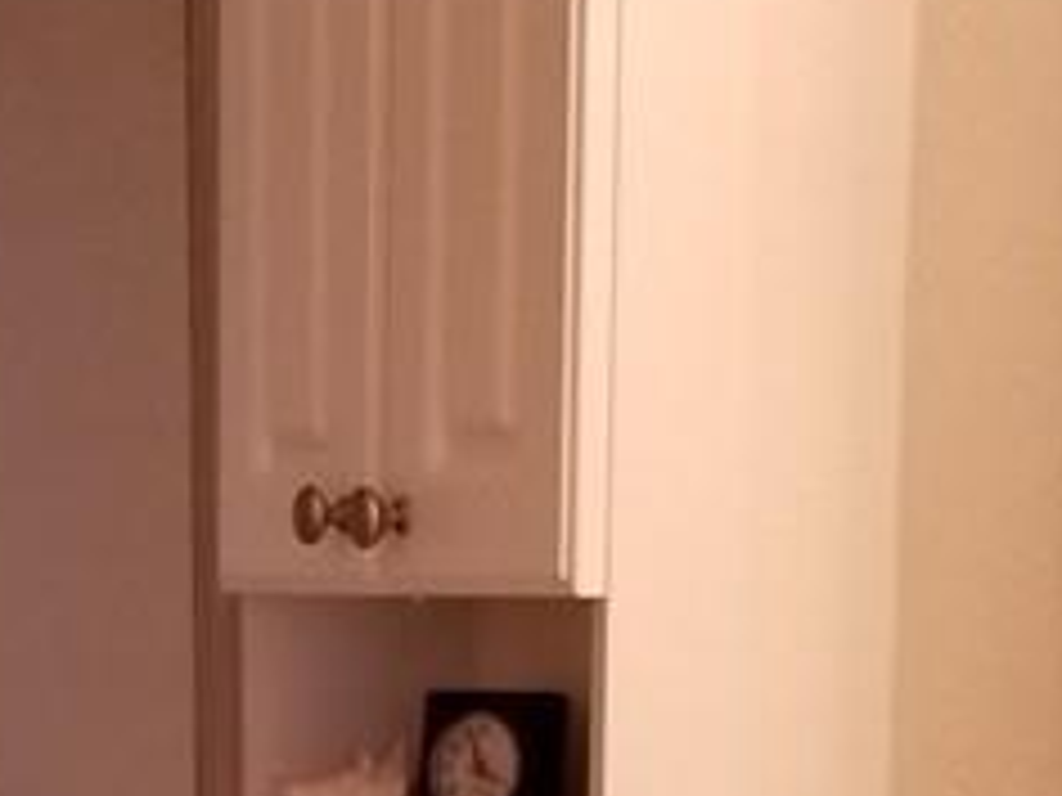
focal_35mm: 176
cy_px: 1552
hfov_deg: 11.2
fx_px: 5400
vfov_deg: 8.1
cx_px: 292
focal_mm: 4.25
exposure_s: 1/120
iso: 80
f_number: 1.7
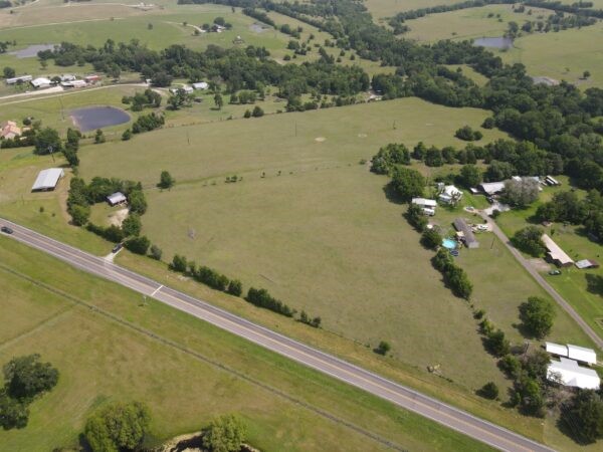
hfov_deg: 71.6
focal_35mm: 24
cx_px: 302
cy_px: 226
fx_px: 418
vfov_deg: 56.8
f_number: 2.8
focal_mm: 4.5
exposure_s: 1/640
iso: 100
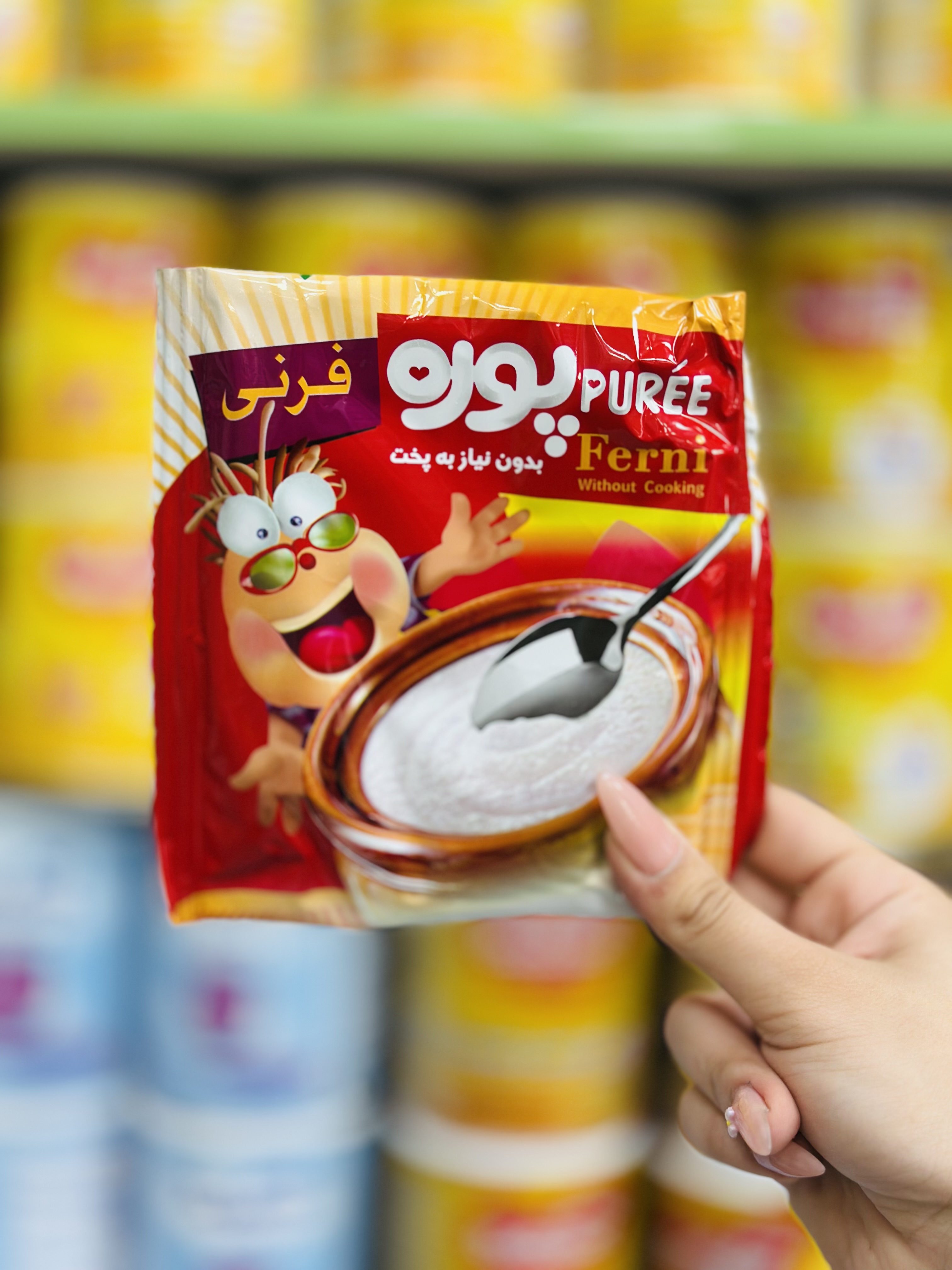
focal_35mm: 48
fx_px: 1760
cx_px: 476
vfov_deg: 39.7
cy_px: 635
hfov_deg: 30.3
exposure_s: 1/100
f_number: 1.78
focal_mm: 6.86
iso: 160
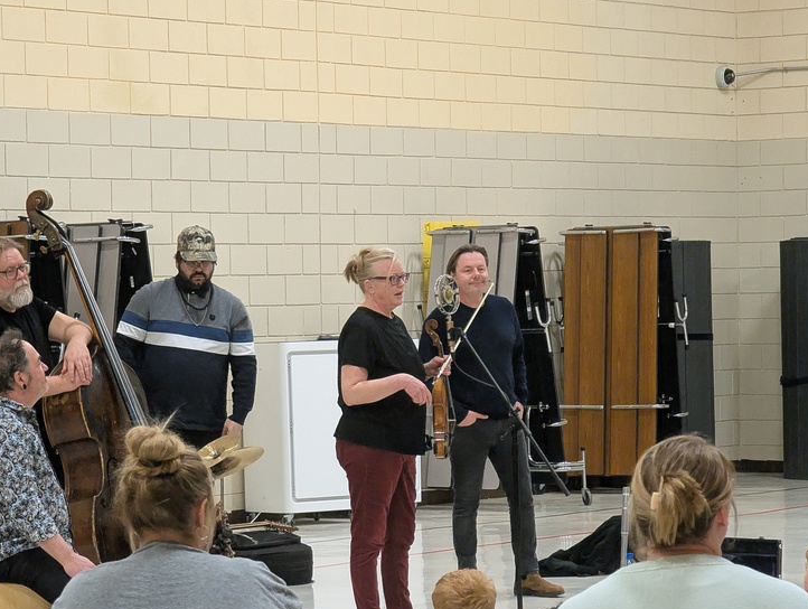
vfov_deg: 9.5
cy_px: 376
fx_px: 3647
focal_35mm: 156
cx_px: 367
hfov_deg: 12.6
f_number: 2.8
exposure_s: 1/120
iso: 992
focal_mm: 17.91
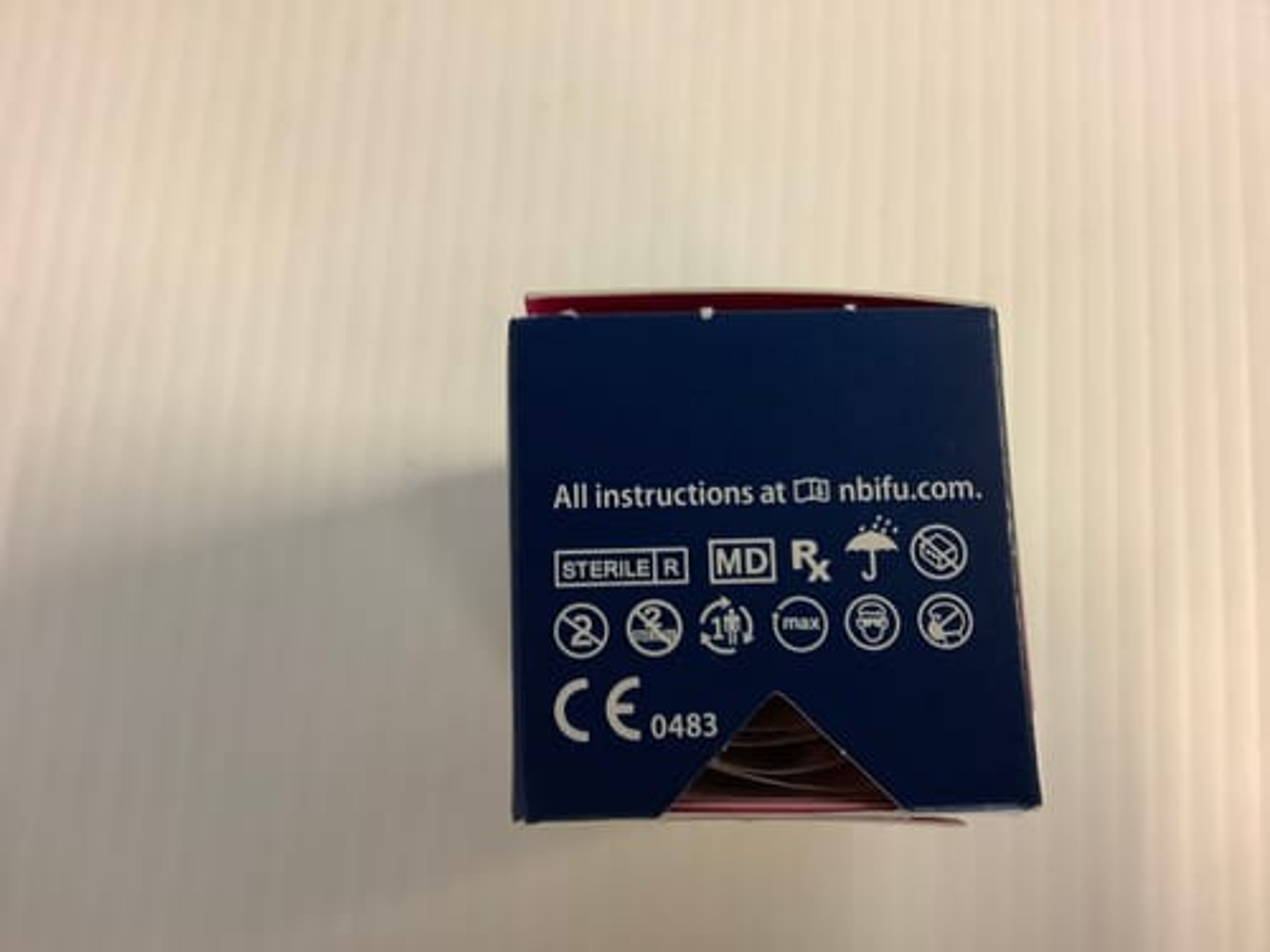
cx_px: 635
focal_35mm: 31
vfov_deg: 45.4
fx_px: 1137
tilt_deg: -80.4
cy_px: 476
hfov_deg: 58.4
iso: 320
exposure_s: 1/33
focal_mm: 3.3
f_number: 2.4
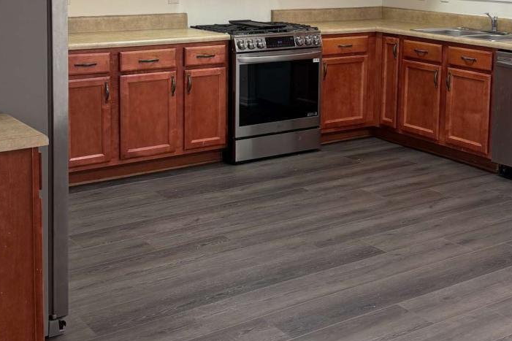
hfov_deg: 35.0
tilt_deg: -6.9
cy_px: 58
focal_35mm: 57
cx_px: 299
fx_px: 810
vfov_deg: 23.4
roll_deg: -2.2
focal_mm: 6.76
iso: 160
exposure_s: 1/60
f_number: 1.78
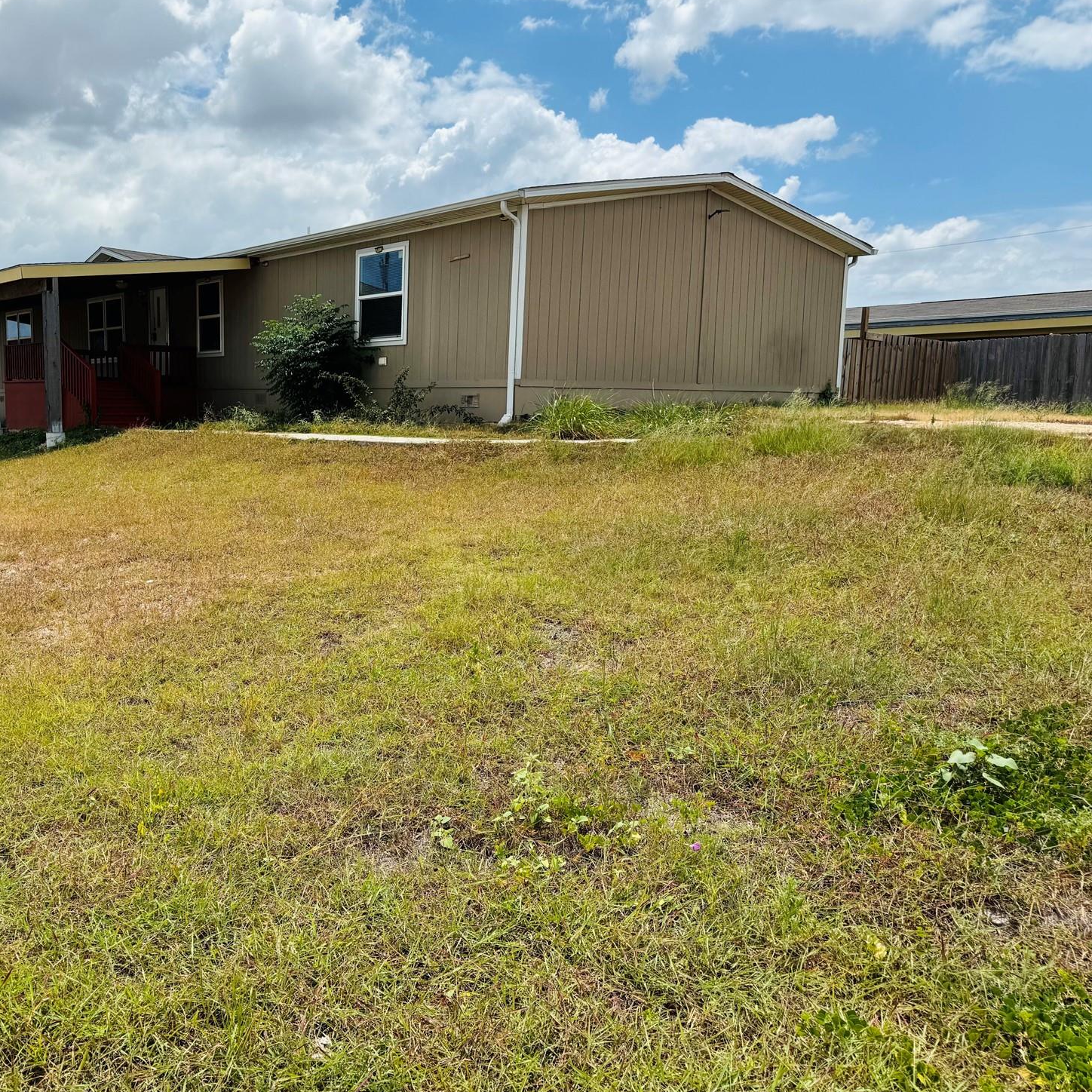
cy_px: 527
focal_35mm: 30
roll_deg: -1.1
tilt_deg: -7.2
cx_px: 324
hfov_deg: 52.5
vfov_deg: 54.0
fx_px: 1071
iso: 80
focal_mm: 6.76
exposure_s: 1/6410
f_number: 1.78
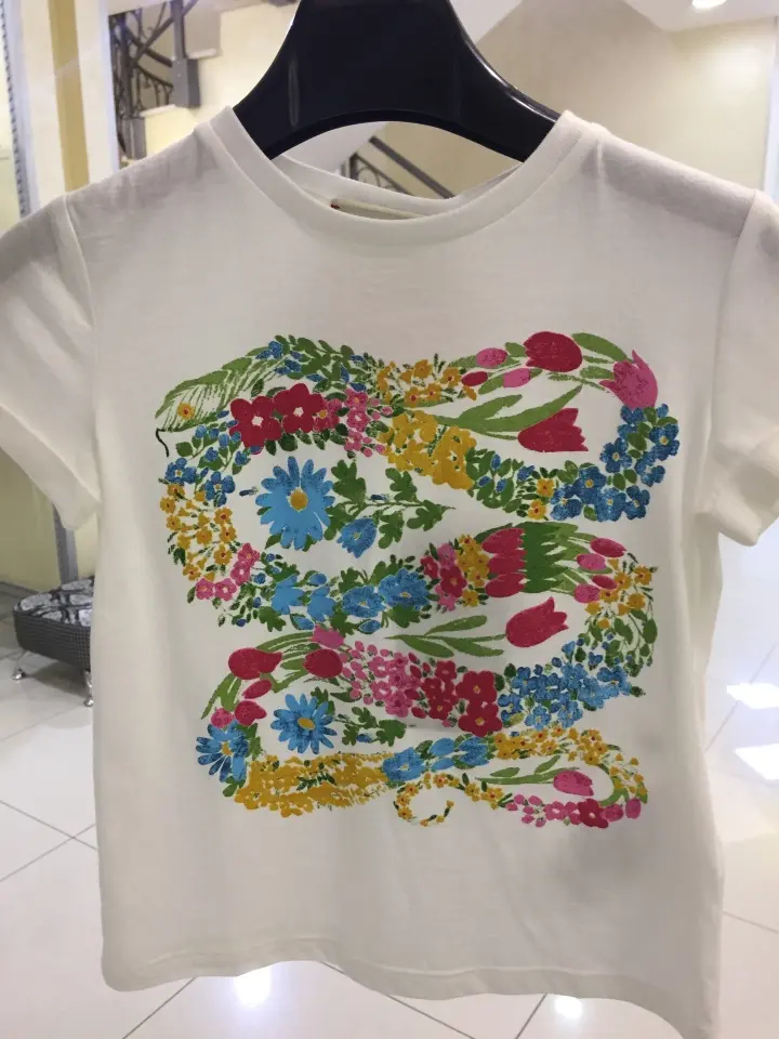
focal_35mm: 29
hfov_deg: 48.2
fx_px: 870
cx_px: 390
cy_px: 520
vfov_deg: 61.7
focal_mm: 4.15
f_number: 2.2
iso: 80
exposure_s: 1/33
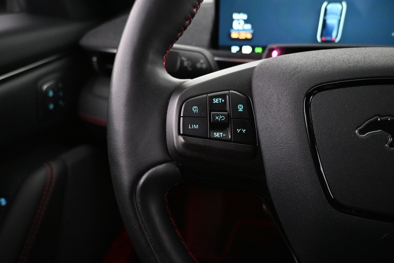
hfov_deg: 73.7
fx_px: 263
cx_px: 197
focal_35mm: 24
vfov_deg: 53.1
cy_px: 132
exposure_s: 1/50
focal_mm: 16
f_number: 3.5
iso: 4000
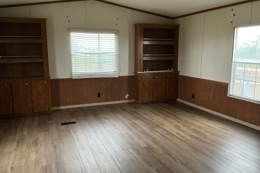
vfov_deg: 42.3
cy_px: 85
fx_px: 224
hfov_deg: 60.3
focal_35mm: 31
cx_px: 127
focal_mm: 3
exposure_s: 1/30
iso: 500
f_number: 1.8
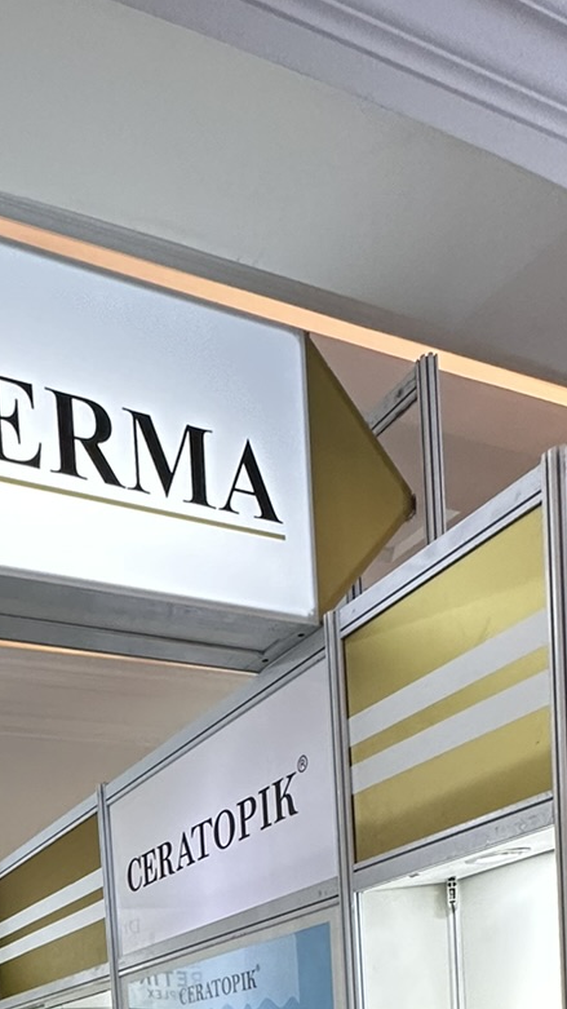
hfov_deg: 29.0
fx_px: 1070
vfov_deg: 38.3
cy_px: 1196
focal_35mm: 40
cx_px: 103
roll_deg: +4.7
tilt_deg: -5.3
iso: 250
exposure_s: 1/100
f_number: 2.2
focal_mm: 2.22
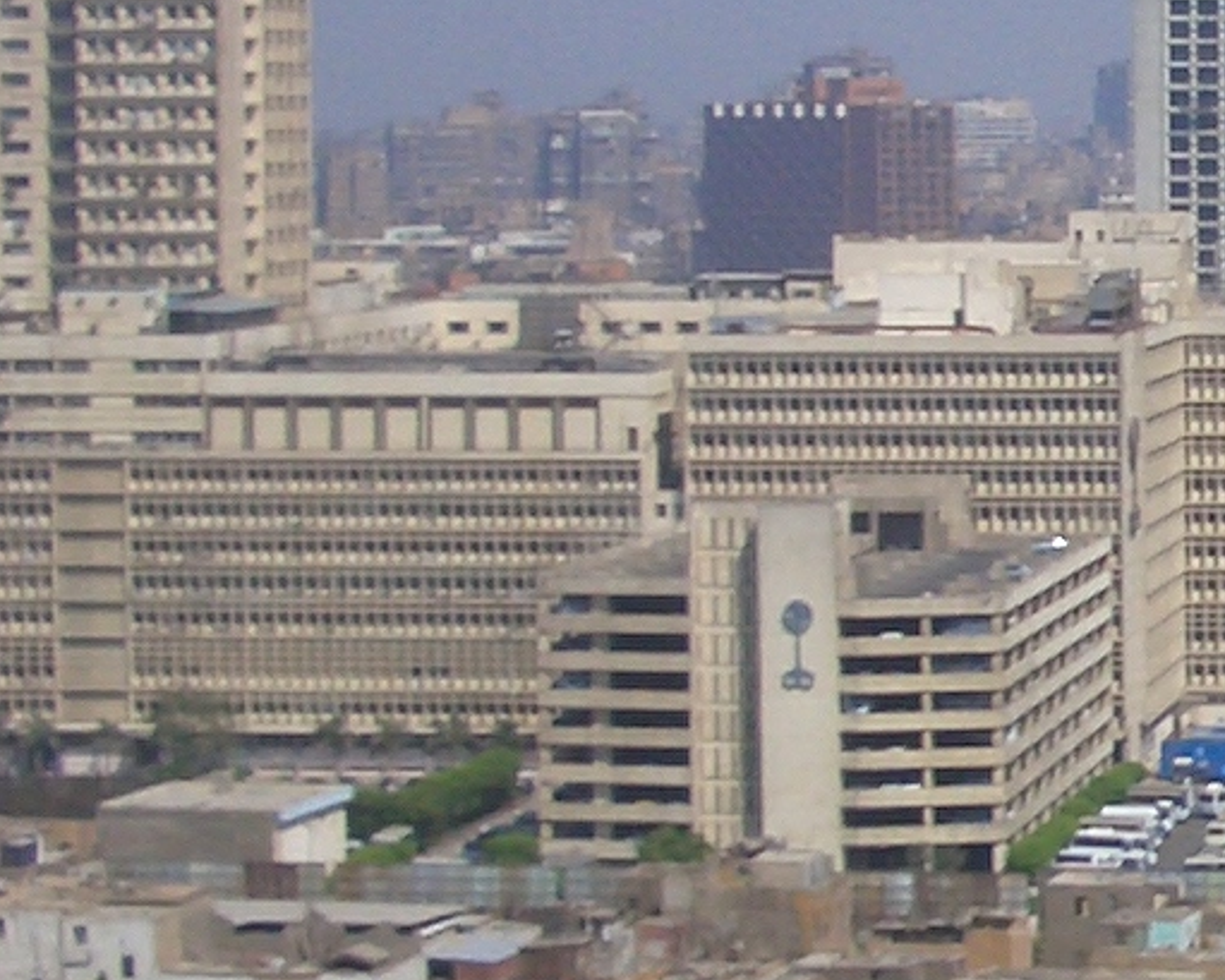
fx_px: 5584
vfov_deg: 10.0
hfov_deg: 11.9
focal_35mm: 154
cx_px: 1923
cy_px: 278
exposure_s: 1/800
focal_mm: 5.8
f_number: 4.3
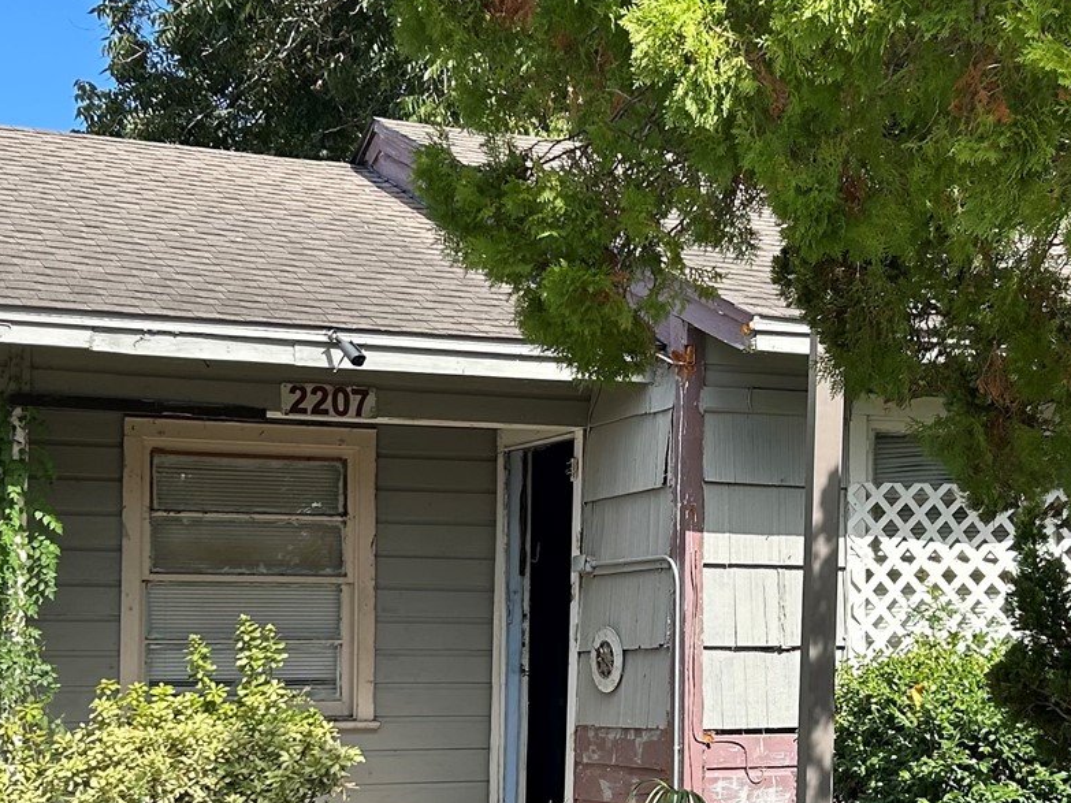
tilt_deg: +2.1
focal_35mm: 68
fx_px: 2104
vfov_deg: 21.5
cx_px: 543
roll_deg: -0.5
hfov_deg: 28.6
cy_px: 555
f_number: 1.5
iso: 50
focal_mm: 5.7
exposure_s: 1/2252
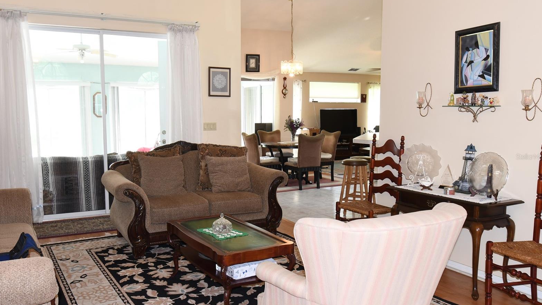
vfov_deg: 36.7
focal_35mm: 32
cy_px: 157
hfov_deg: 61.0
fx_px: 460
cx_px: 271
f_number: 7.1
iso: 400
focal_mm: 15
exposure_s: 1/15
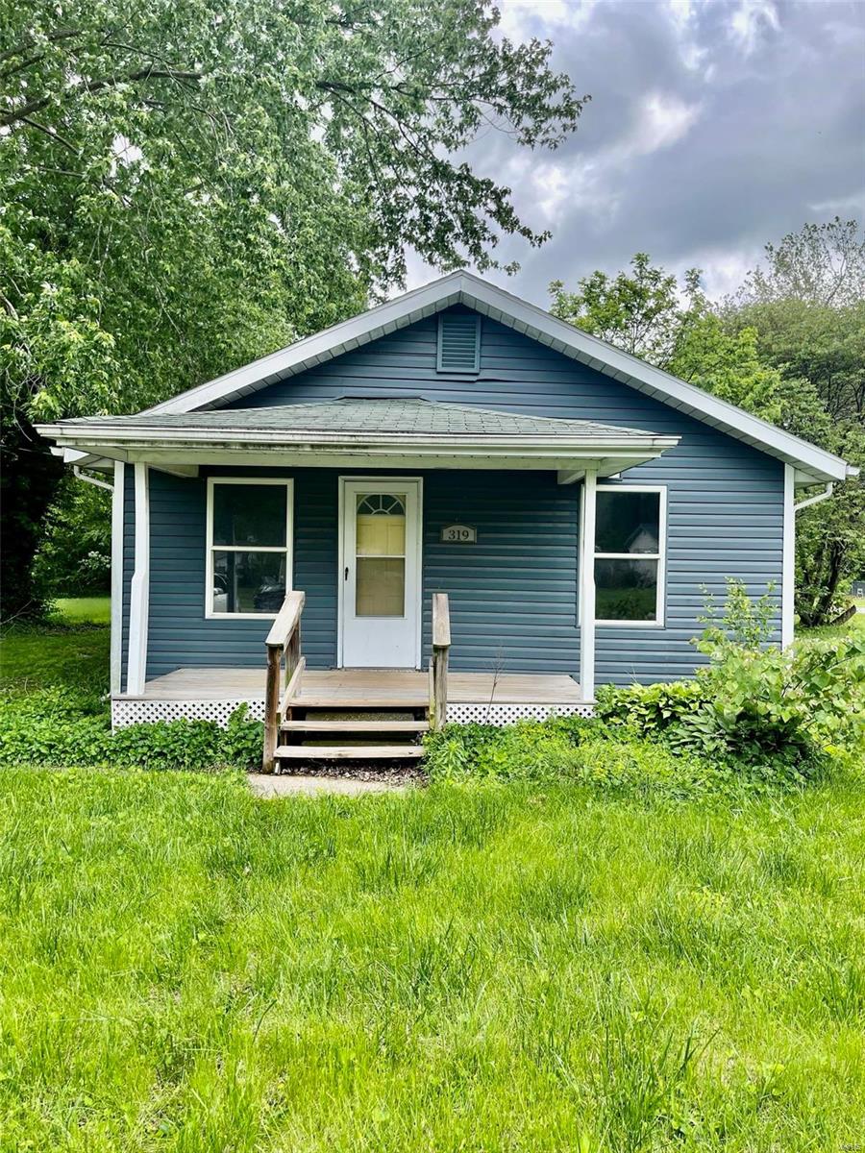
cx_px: 432
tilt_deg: -1.2
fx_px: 866
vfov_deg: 67.3
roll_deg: -0.9
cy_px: 576
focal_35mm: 26
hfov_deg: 53.1
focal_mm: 5.1
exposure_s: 1/1087
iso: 32
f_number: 1.6
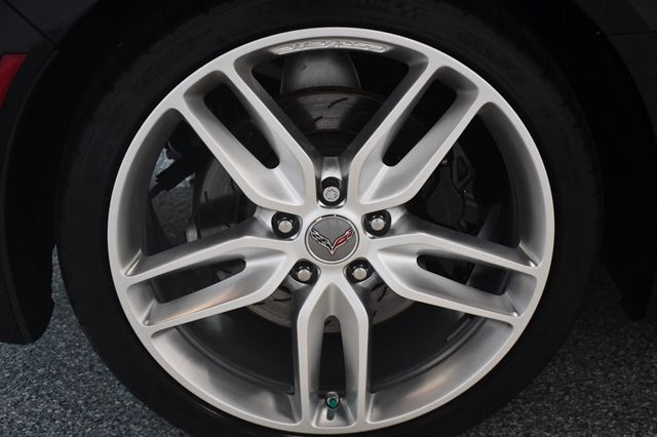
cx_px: 328
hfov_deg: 27.0
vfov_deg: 18.2
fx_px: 1368
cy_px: 218
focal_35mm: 75
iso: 3200
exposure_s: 1/100
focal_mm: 50
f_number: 4.8
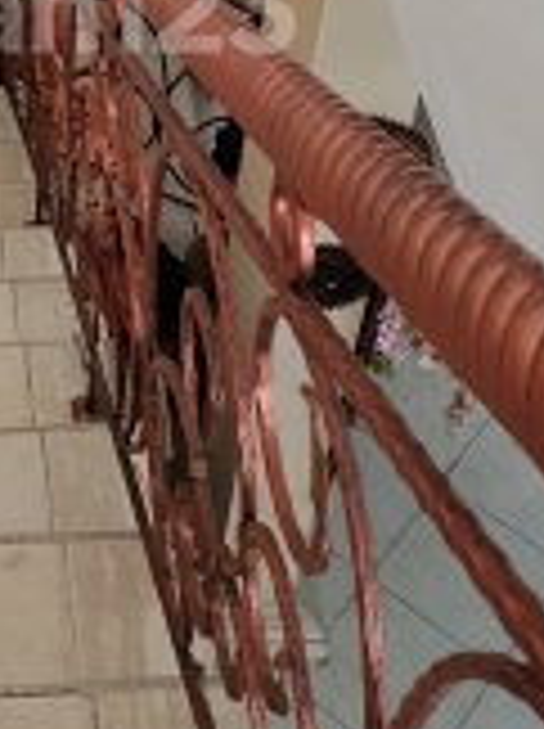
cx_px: -61
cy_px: 7
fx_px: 1513
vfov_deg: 25.8
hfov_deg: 19.5
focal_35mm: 72
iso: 400
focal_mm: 4.22
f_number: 1.8
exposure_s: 1/33
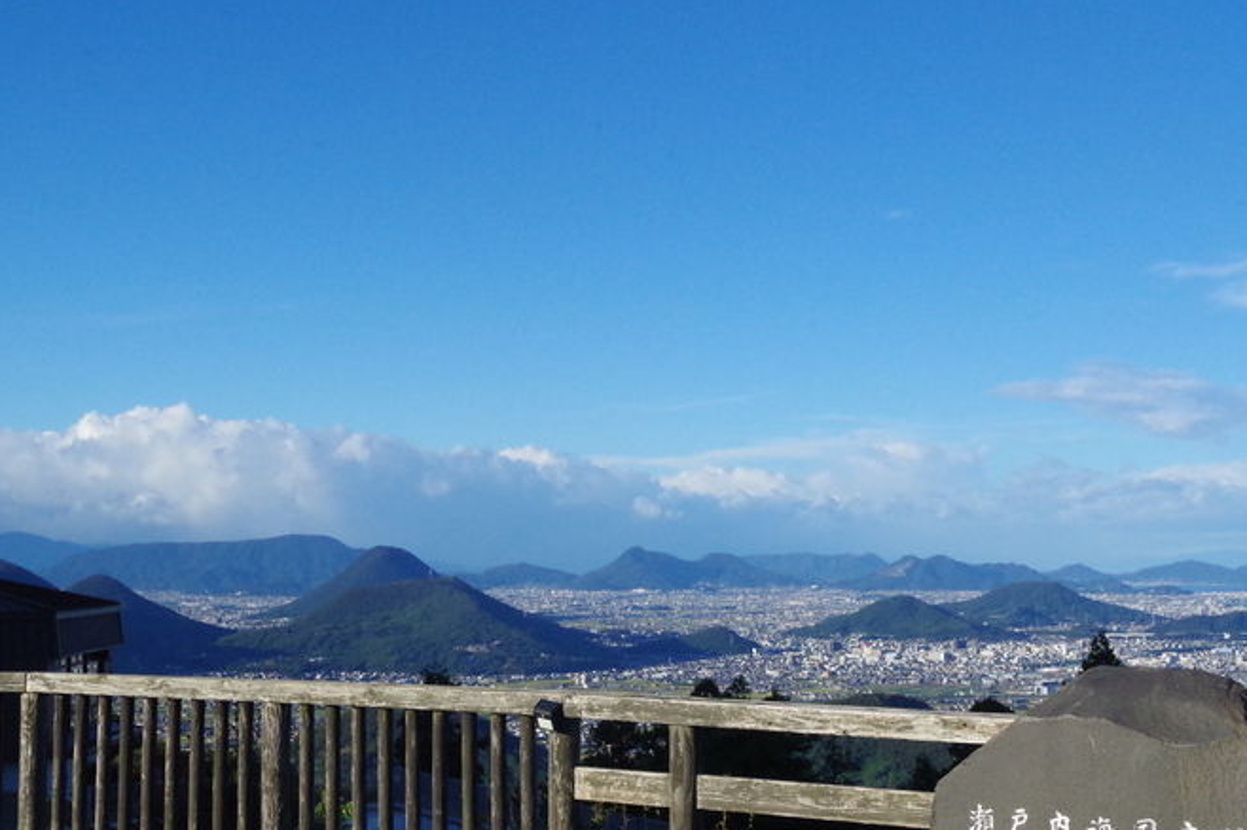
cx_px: 753
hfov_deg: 34.9
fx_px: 1973
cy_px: 497
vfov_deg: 23.7
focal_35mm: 57
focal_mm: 30.63
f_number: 14
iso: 1600
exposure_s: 1/1000
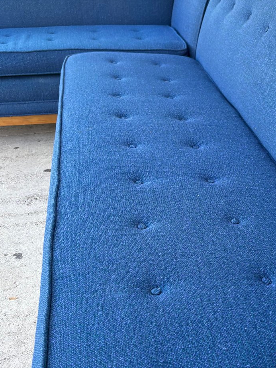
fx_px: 478
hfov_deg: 31.7
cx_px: 198
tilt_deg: -29.0
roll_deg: -4.7
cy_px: 207
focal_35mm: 45
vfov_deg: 42.0
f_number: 1.6
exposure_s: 1/122
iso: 64
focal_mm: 5.96
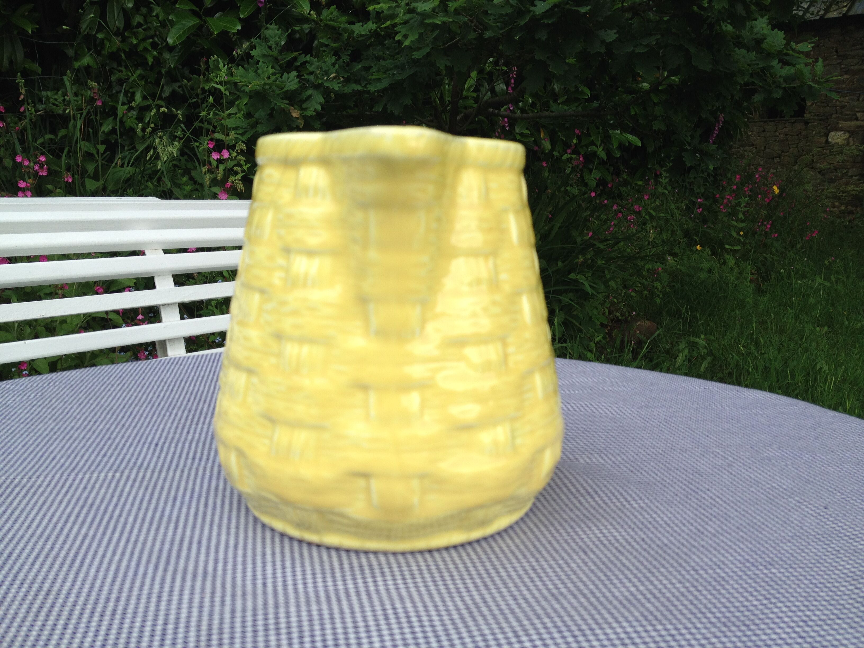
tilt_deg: -15.5
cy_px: 324
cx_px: 432
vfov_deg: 40.7
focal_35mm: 35
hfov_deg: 52.6
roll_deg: -2.4
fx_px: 874
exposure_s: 1/406
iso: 50
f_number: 2.4
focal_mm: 4.28
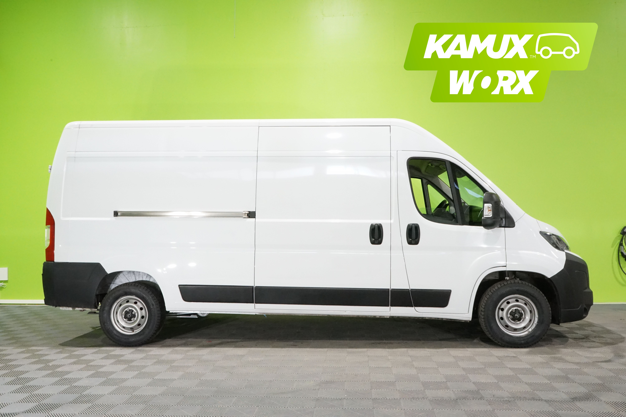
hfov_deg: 65.5
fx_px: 487
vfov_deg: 46.4
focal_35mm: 28
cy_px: 208
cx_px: 313
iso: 6400
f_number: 22
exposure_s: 1/15
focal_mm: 28
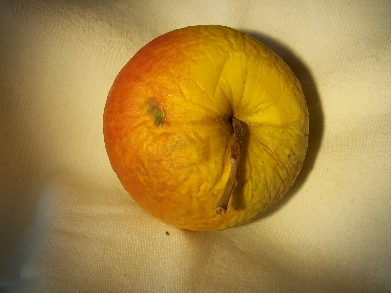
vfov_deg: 37.7
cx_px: 189
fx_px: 429
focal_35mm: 38
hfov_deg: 49.0
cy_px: 147
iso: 80
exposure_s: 1/371
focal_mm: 6
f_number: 4.8
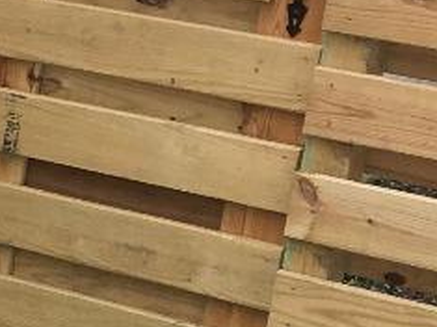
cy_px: 294
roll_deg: -0.2
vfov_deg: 8.3
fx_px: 2246
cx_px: -839
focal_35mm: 178
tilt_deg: -19.0
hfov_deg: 9.1
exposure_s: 1/190
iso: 25
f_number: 2.2
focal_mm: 4.15
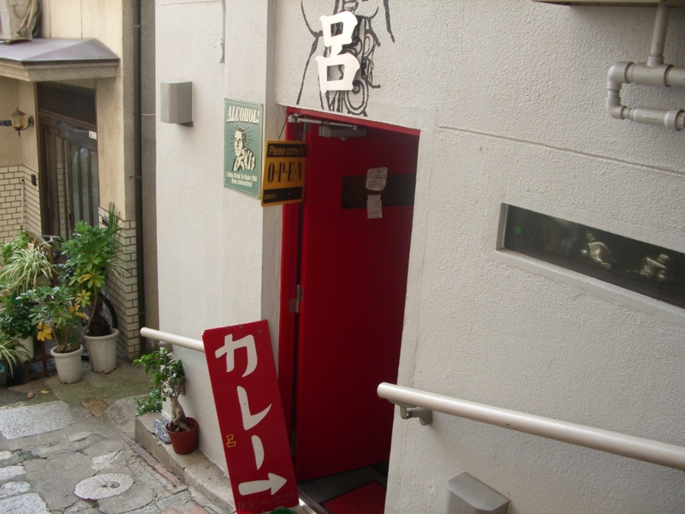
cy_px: 257
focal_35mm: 35
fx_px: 693
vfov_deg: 40.7
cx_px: 342
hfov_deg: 52.6
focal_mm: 5.8
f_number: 2.6
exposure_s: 1/125
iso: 100
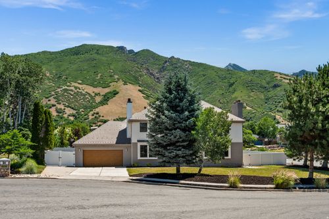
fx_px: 274
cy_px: 110
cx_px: 164
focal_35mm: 30
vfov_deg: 43.6
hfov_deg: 61.9
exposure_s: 1/1250
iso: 500
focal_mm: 30
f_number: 7.1
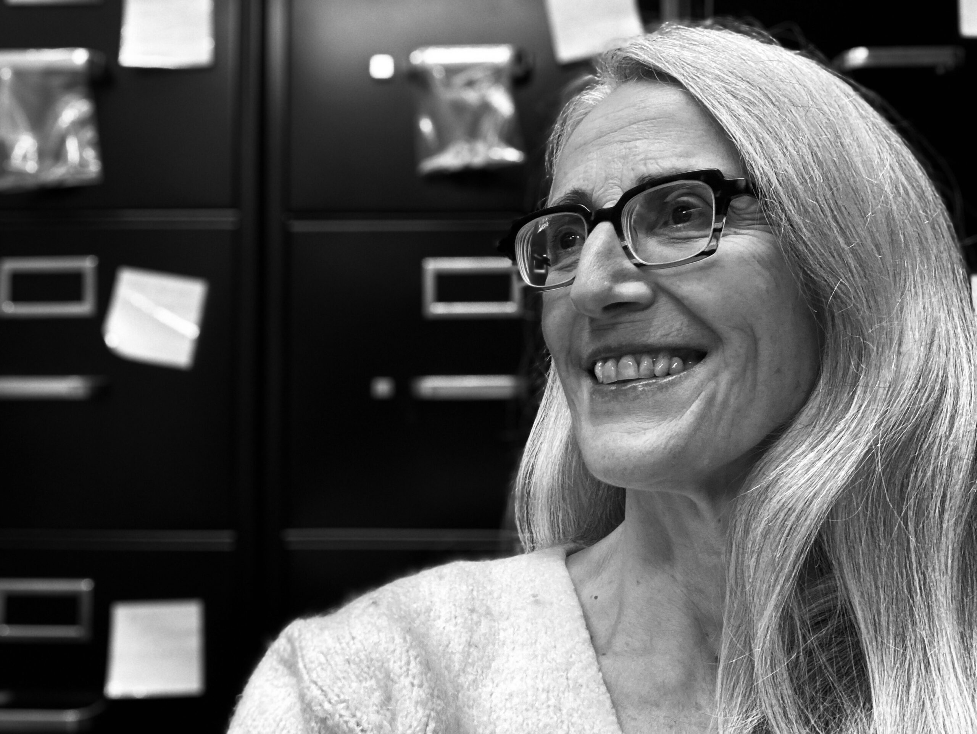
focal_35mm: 32
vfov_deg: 44.2
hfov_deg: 56.8
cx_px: 488
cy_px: 367
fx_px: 904
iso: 320
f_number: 2.2
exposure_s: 1/60
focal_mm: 2.87
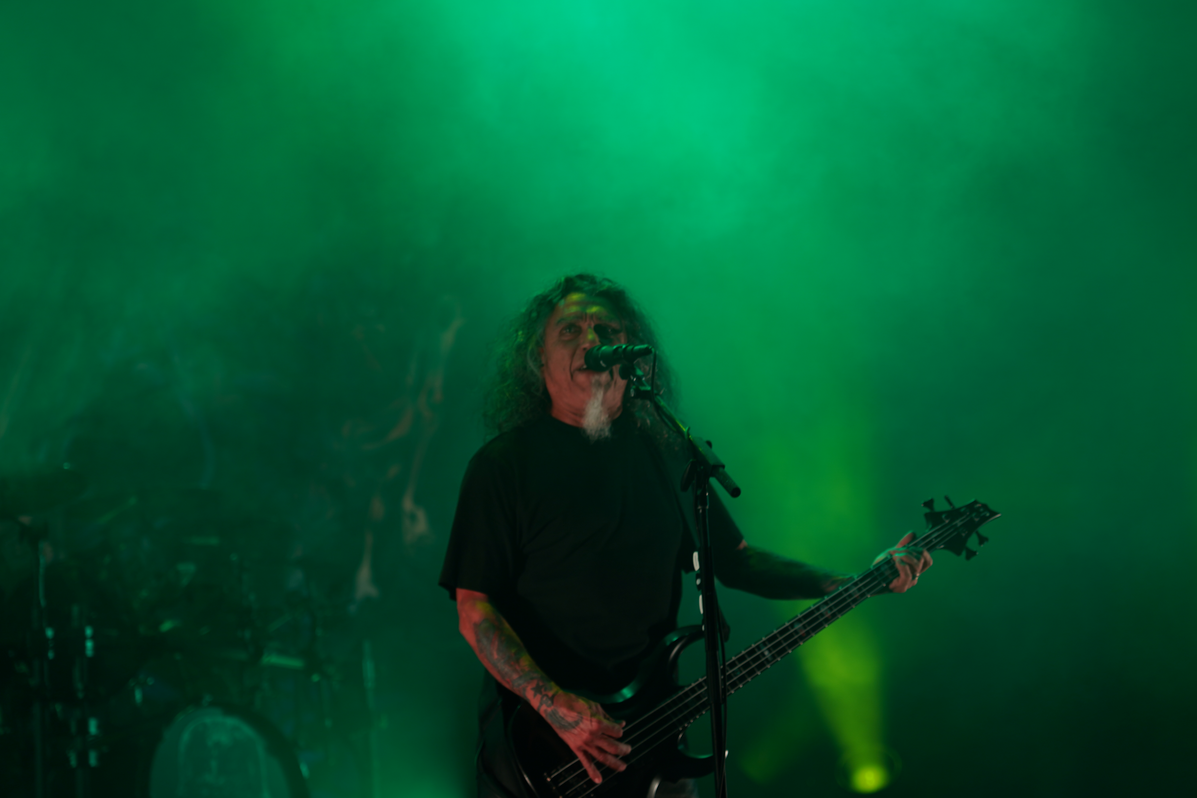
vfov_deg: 13.0
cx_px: 598
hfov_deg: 19.5
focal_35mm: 105
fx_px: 3491
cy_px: 399
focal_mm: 105
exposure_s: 1/125
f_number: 4
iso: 125
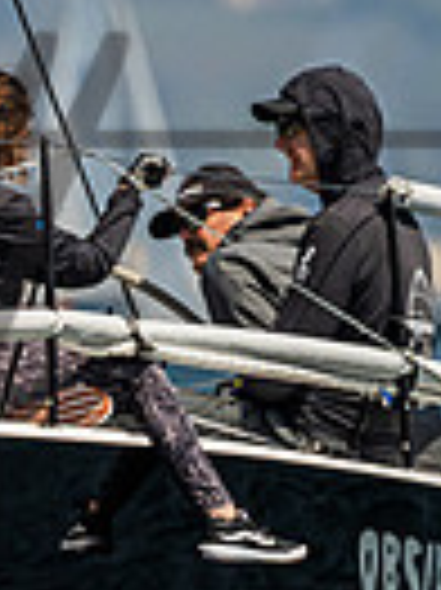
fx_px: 35679
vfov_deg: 0.9
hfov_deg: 0.7
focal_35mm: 2097
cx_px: -306
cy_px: 89
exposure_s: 1/4000
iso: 640
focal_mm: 400
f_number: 5.6
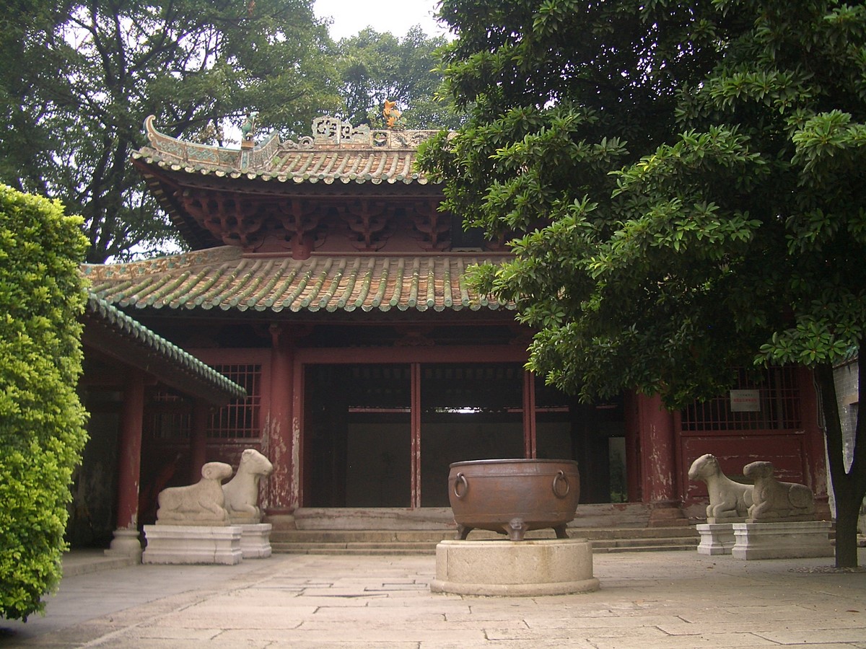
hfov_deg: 52.6
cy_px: 324
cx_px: 433
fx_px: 876
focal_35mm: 35
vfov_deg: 40.7
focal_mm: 5.8
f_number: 2.6
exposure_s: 1/80
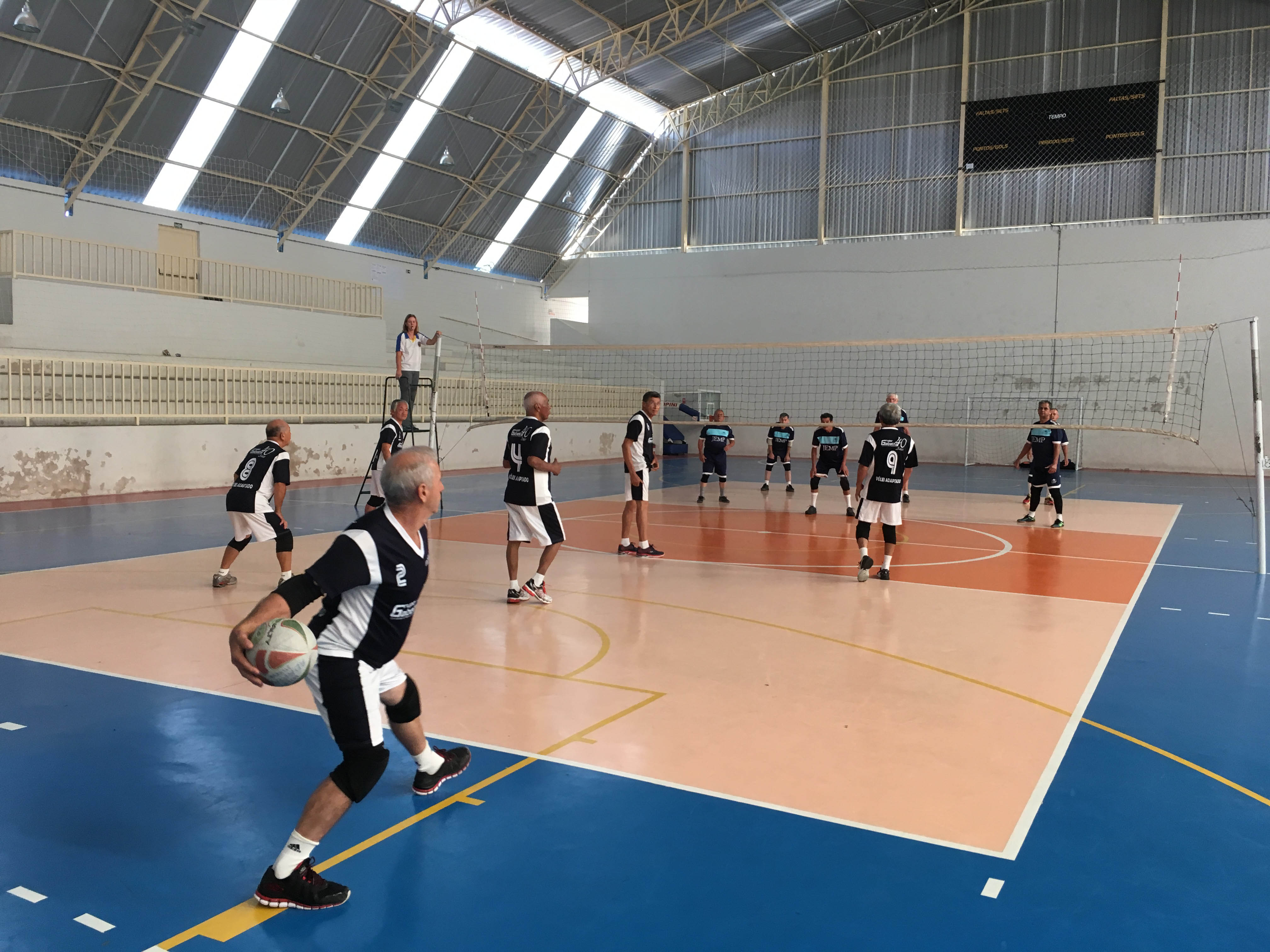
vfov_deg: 48.2
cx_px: 635
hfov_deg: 61.7
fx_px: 1064
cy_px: 476
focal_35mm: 29
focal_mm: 4.15
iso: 32
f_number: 2.2
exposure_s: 1/30
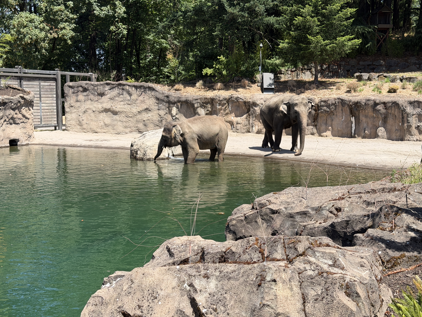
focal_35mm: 48
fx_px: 585
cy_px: 158
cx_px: 211
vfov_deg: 30.3
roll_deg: +0.2
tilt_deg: -6.2
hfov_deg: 39.7
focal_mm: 6.76
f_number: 1.78
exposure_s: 1/2273
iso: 64
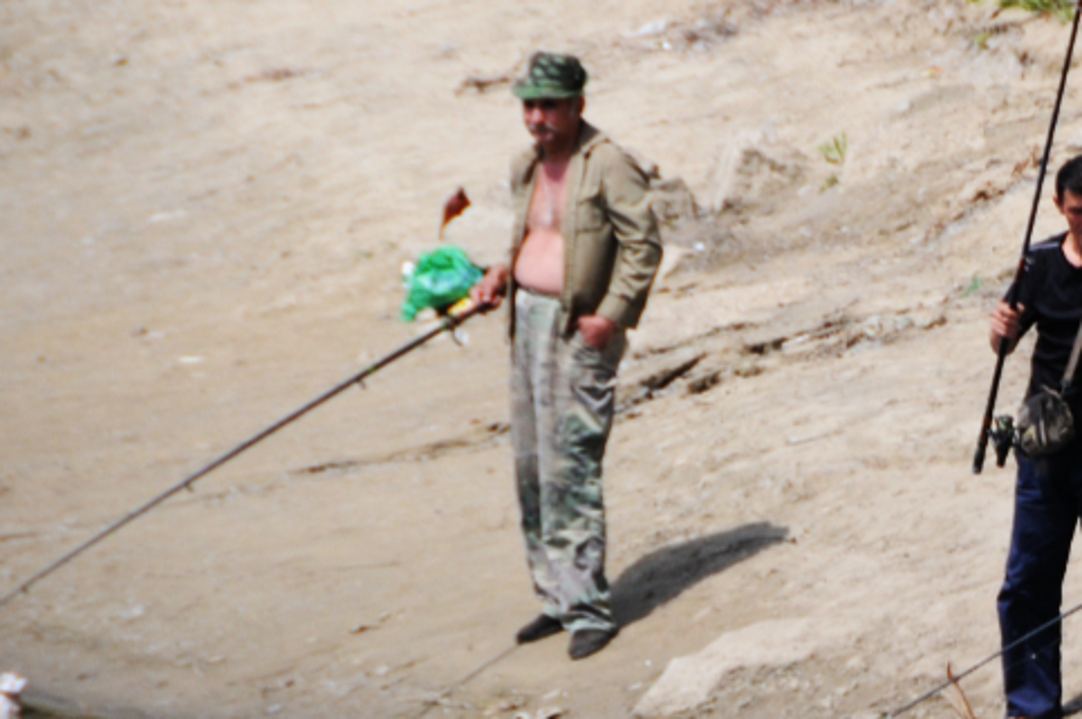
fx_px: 18645
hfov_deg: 3.3
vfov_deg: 2.2
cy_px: 504
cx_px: 847
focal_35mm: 621
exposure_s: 1/1250
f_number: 5.6
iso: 320
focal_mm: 200
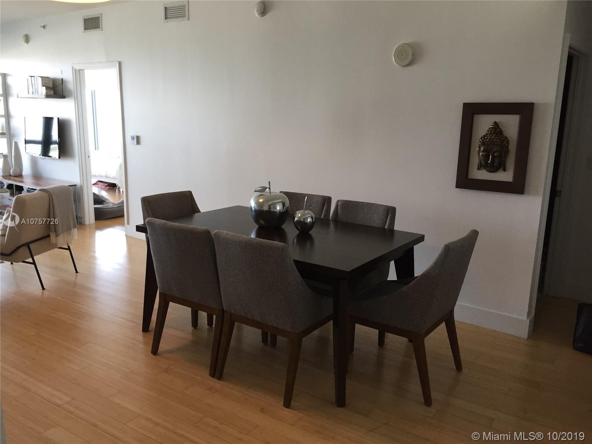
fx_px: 496
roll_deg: -0.5
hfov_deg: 61.7
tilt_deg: -12.4
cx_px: 296
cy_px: 222
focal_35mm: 29
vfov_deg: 48.2
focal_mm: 4.15
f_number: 2.2
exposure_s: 1/30
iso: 40
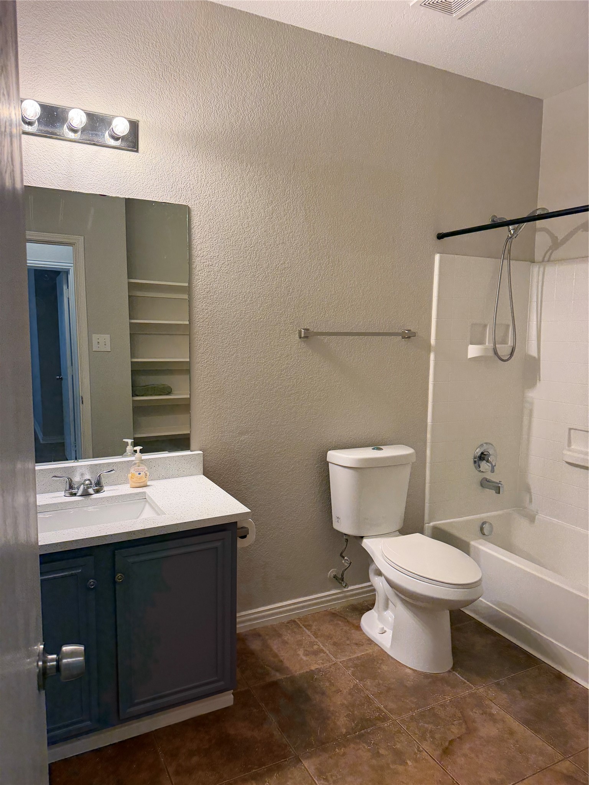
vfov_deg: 71.6
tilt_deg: -7.7
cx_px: 294
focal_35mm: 24
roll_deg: -0.6
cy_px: 392
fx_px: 544
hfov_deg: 56.8
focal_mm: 6.76
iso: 250
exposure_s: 1/60
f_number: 1.78
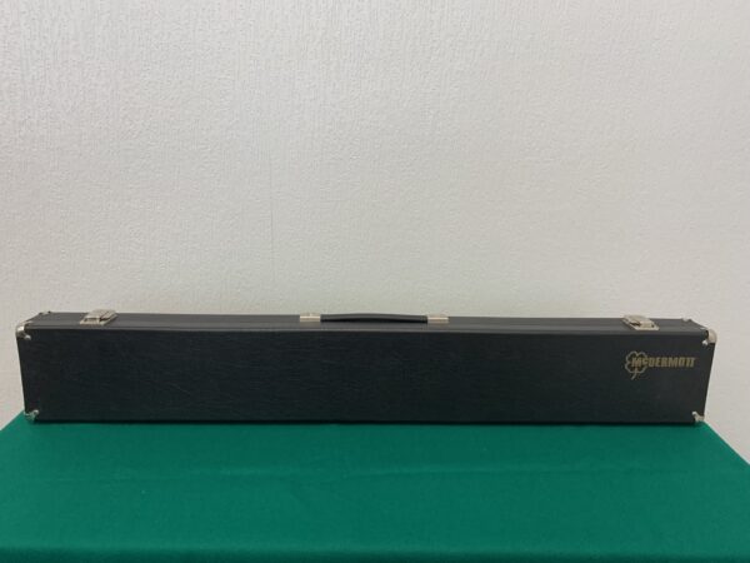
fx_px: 563
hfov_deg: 67.3
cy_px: 282
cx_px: 375
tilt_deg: -16.5
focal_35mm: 26
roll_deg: -1.3
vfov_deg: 53.1
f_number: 1.8
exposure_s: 1/121
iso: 100
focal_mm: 4.25
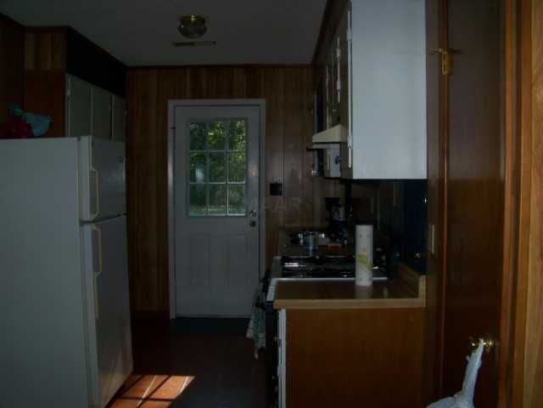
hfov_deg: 51.4
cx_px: 272
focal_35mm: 36
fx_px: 565
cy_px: 204
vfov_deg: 39.7
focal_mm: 5.85
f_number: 6.3
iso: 64
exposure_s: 1/50
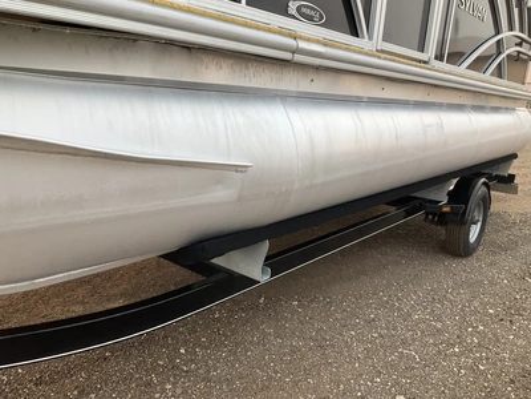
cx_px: 266
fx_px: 445
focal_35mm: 29
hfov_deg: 61.7
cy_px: 200
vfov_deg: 48.2
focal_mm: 3
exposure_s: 1/406
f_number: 1.8
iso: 25
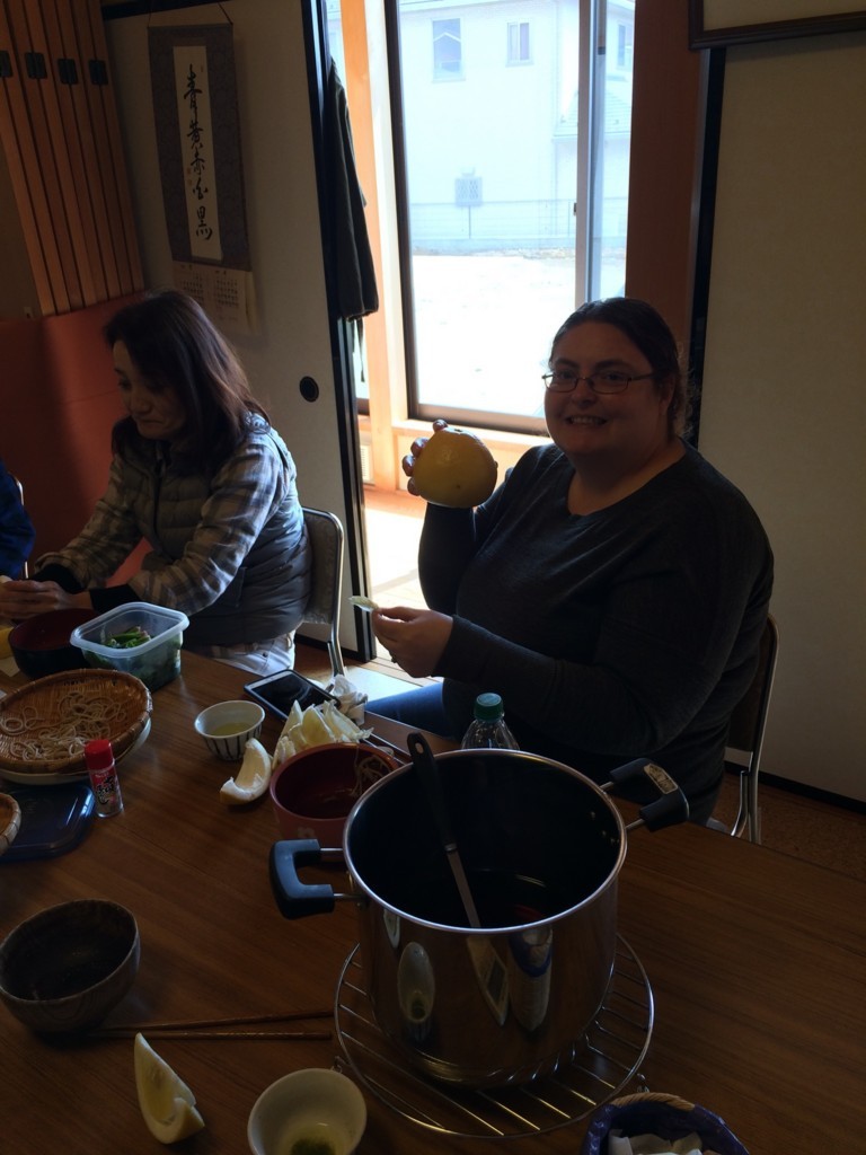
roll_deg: +3.9
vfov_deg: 61.7
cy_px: 578
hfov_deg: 48.2
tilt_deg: -27.0
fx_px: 967
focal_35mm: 29
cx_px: 433
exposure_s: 1/120
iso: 64
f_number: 2.2
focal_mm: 4.15
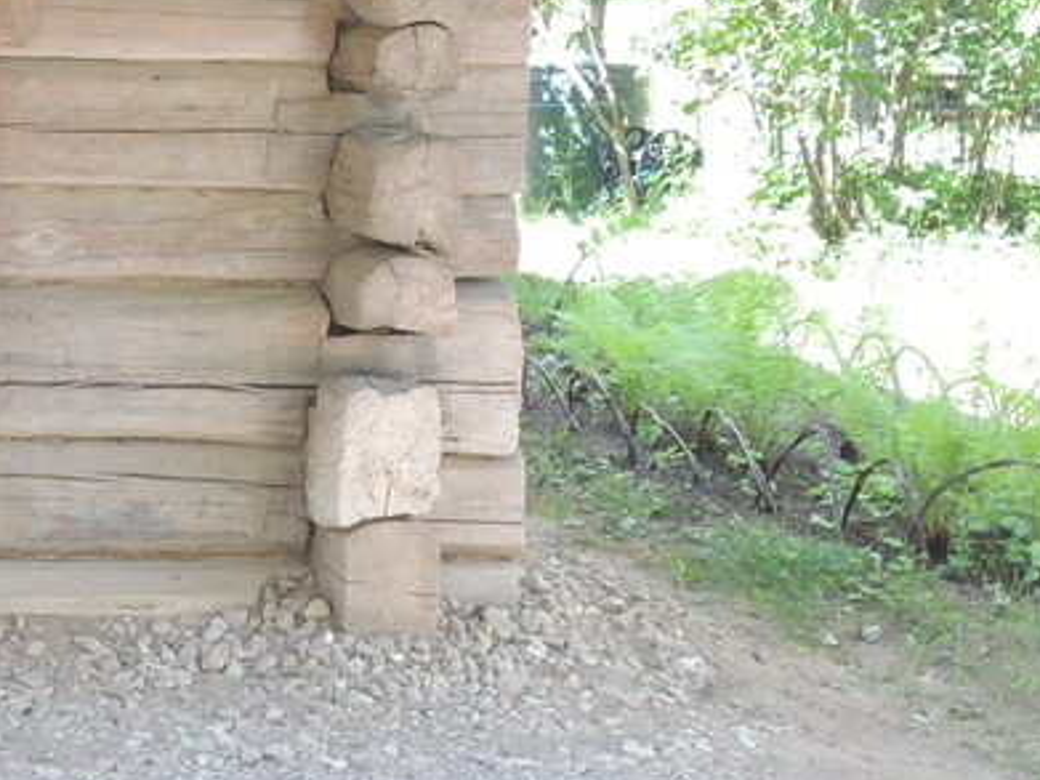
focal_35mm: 138
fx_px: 4145
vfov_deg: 10.6
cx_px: -415
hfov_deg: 13.6
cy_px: -11
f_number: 3.5
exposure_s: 1/50
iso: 125
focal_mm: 8.1
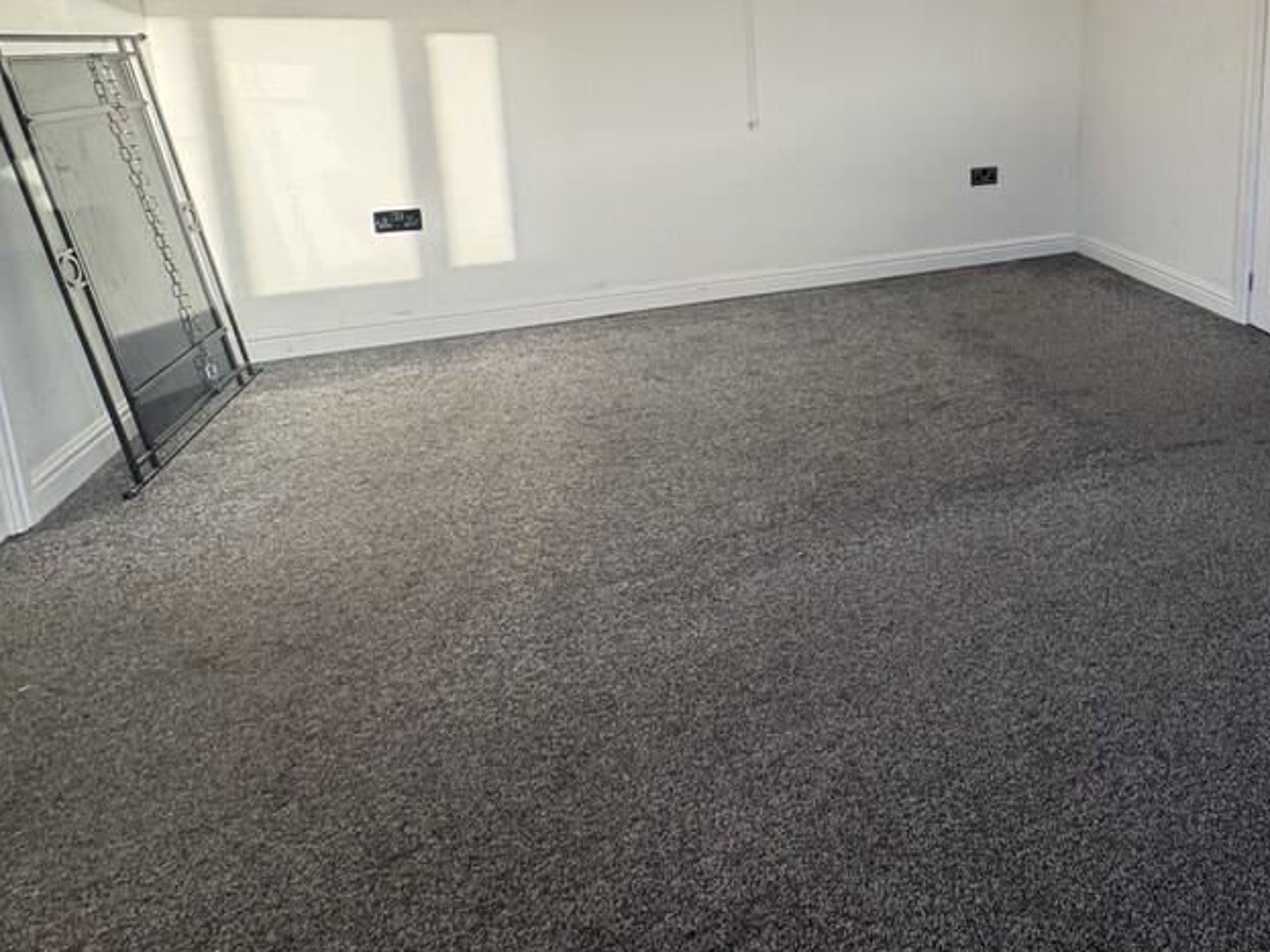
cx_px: 1040
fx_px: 844
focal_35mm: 23
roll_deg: -0.9
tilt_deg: -10.3
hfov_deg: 66.2
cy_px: 179
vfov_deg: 54.5
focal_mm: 2.22
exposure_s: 1/99
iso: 80
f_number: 2.2
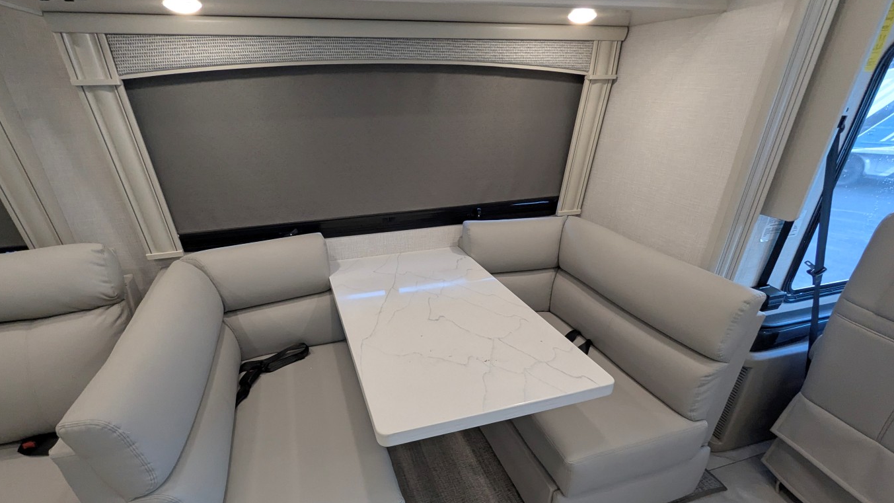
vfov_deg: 59.5
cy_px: 337
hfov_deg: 92.6
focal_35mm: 18
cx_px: 435
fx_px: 427
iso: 442
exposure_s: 1/169
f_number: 2.2
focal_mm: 2.35
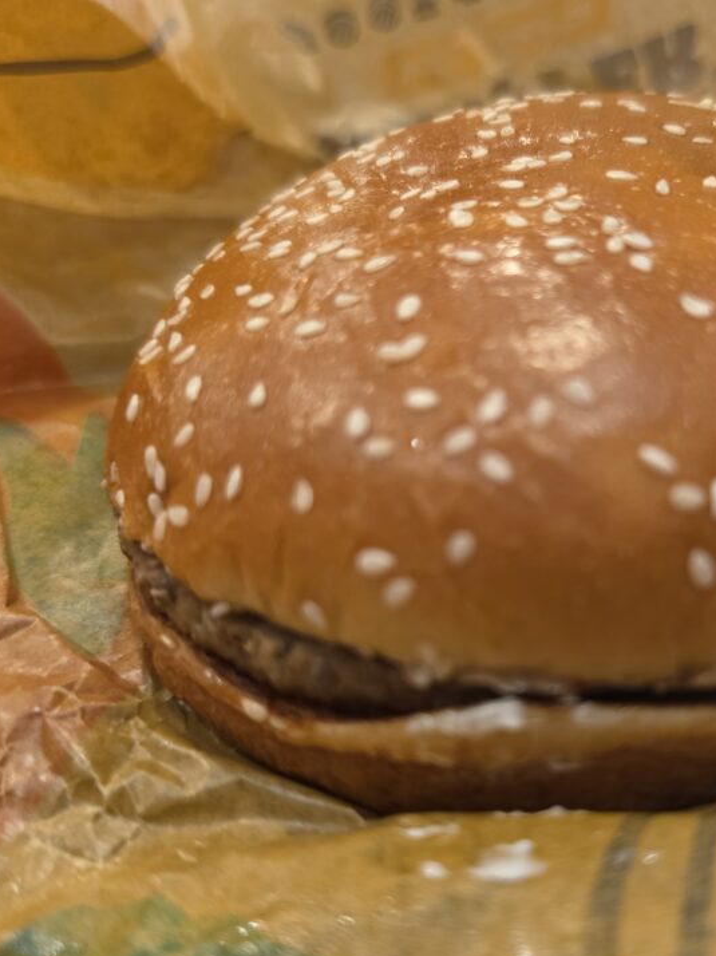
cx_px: 506
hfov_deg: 42.0
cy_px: 493
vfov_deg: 55.4
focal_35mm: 33
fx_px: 911
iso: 250
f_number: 1.4
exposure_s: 1/100
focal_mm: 6.5
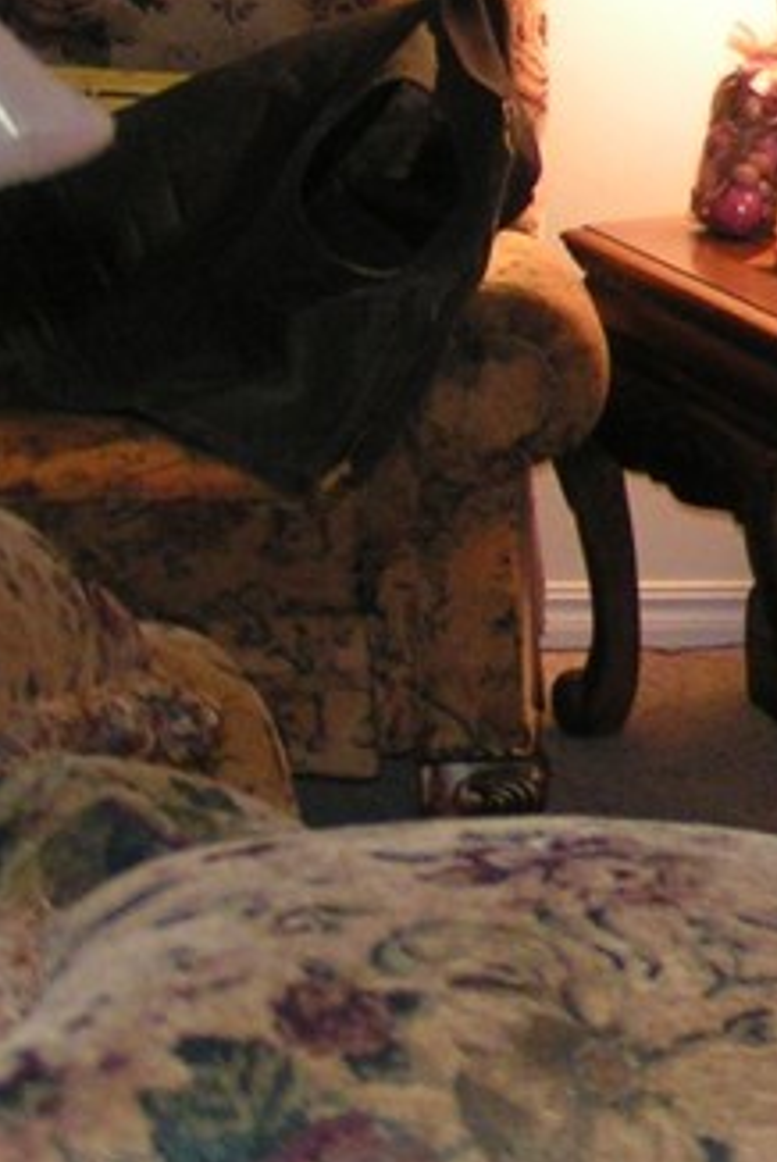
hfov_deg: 10.2
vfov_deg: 16.2
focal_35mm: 124
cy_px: -21
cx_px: 1593
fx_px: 4006
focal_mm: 5.8
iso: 200
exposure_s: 1/40
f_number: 2.8
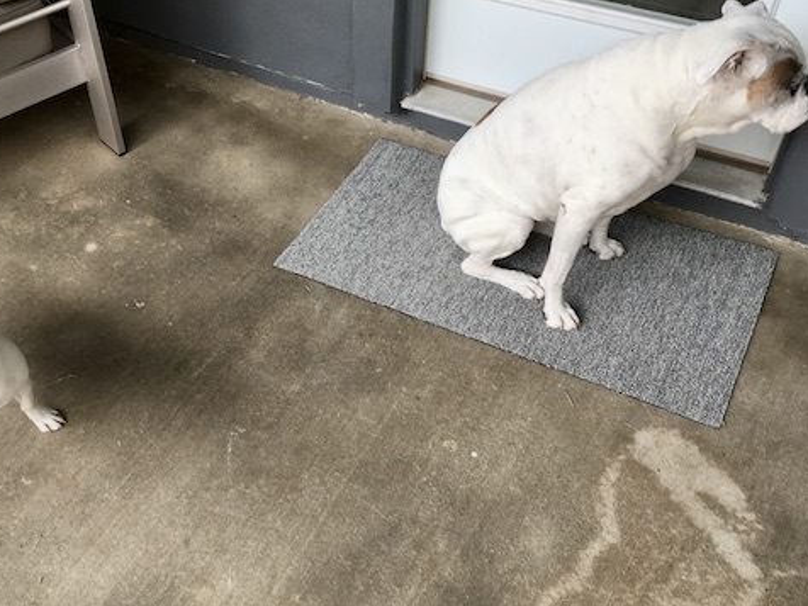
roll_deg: +3.1
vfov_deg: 36.8
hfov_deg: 47.4
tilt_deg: -44.7
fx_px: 910
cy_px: 283
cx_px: 300
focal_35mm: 39
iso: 32
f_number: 2.2
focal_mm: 4.15
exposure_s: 1/60
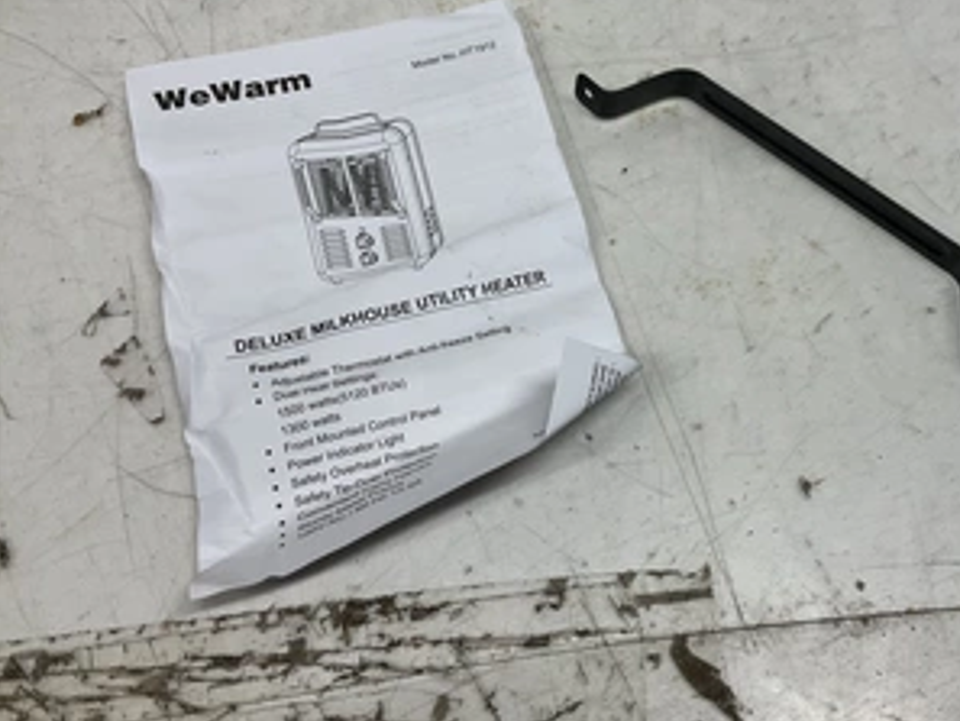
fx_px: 1082
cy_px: 281
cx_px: 566
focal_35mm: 39
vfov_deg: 36.7
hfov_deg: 47.6
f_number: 1.8
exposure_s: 1/120
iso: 20
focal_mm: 3
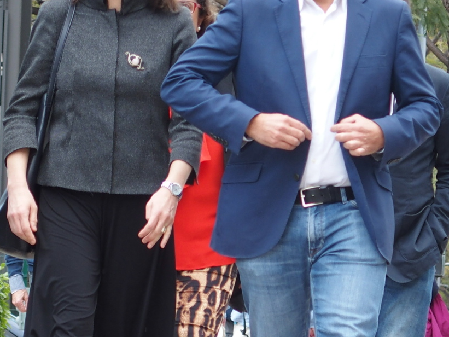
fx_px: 4852
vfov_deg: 4.0
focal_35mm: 374
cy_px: 202
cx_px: 312
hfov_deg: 5.3
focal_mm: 31.8
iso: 125
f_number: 2.8
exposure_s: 1/250
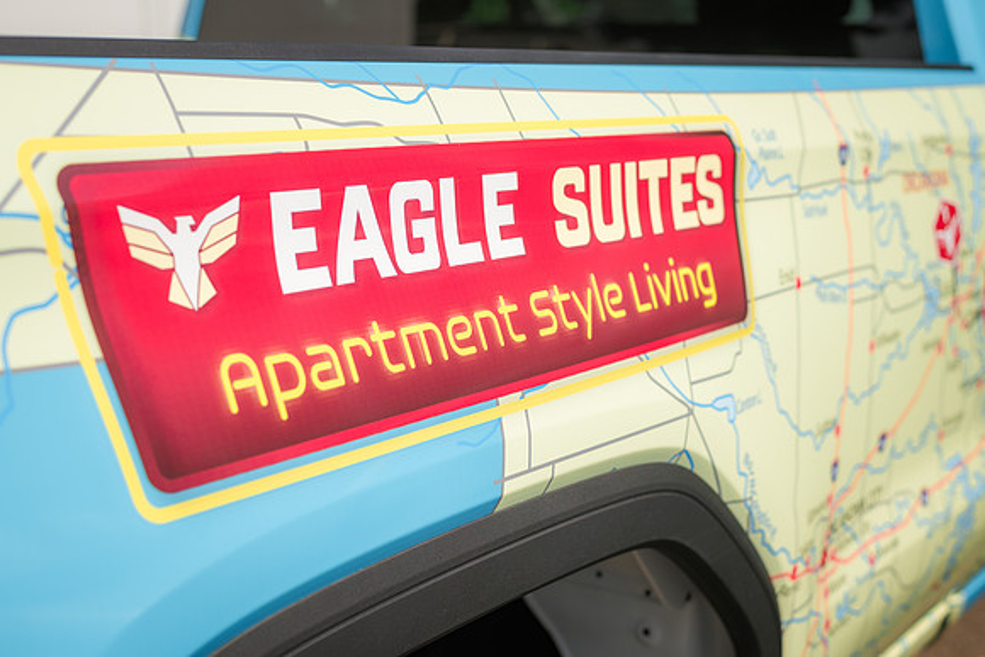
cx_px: 492
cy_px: 328
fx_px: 1368
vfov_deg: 27.0
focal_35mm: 50
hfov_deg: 39.6
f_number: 4
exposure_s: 1/1250
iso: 72
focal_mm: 50
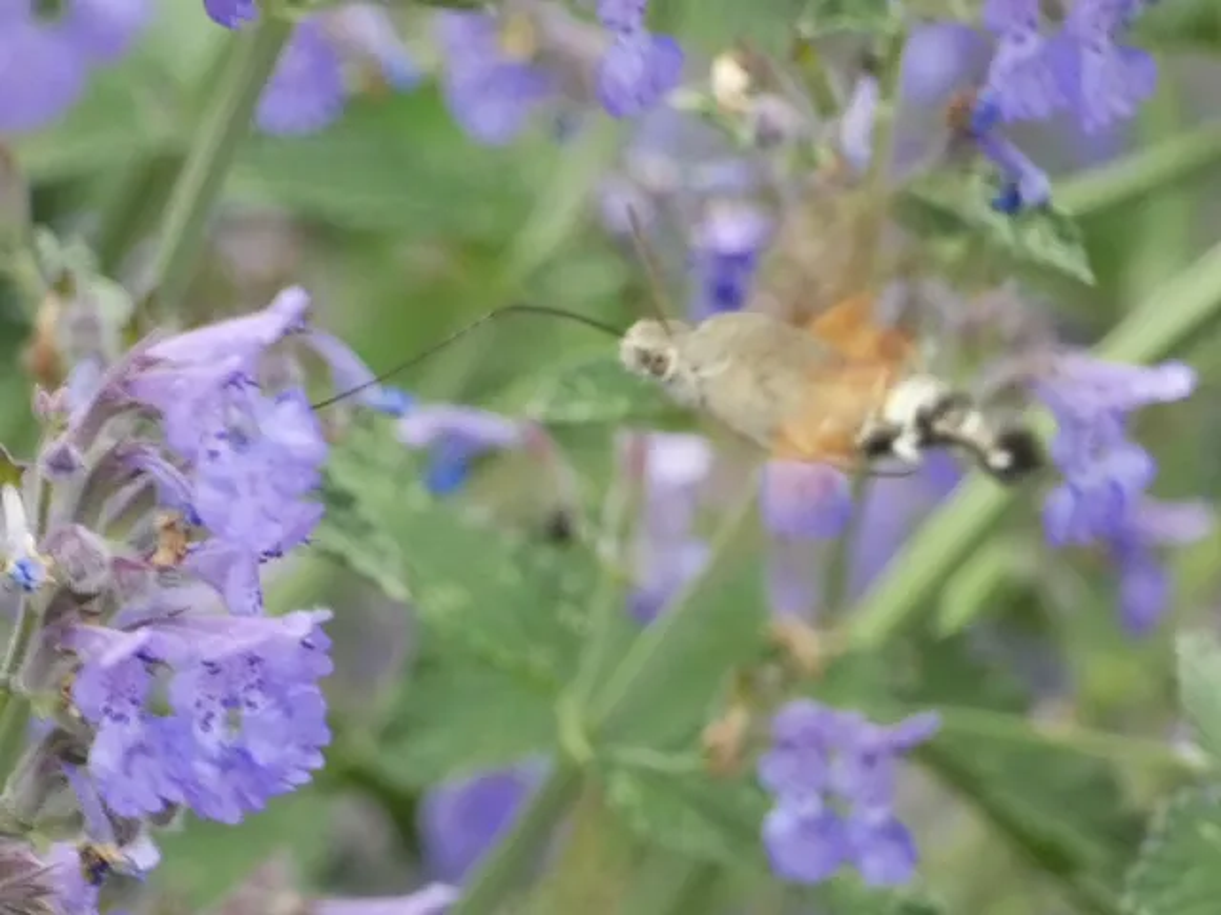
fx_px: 16014
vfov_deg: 3.3
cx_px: 610
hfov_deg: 4.4
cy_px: 458
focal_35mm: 454
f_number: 5.6
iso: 640
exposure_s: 1/100
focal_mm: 81.4
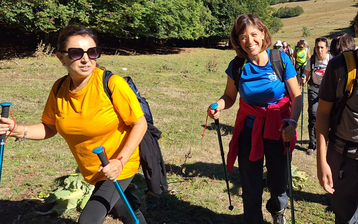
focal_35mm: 38
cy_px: 67
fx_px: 371
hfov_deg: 49.1
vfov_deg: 33.2
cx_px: 276
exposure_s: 1/1976
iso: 40
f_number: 1.8
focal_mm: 5.54
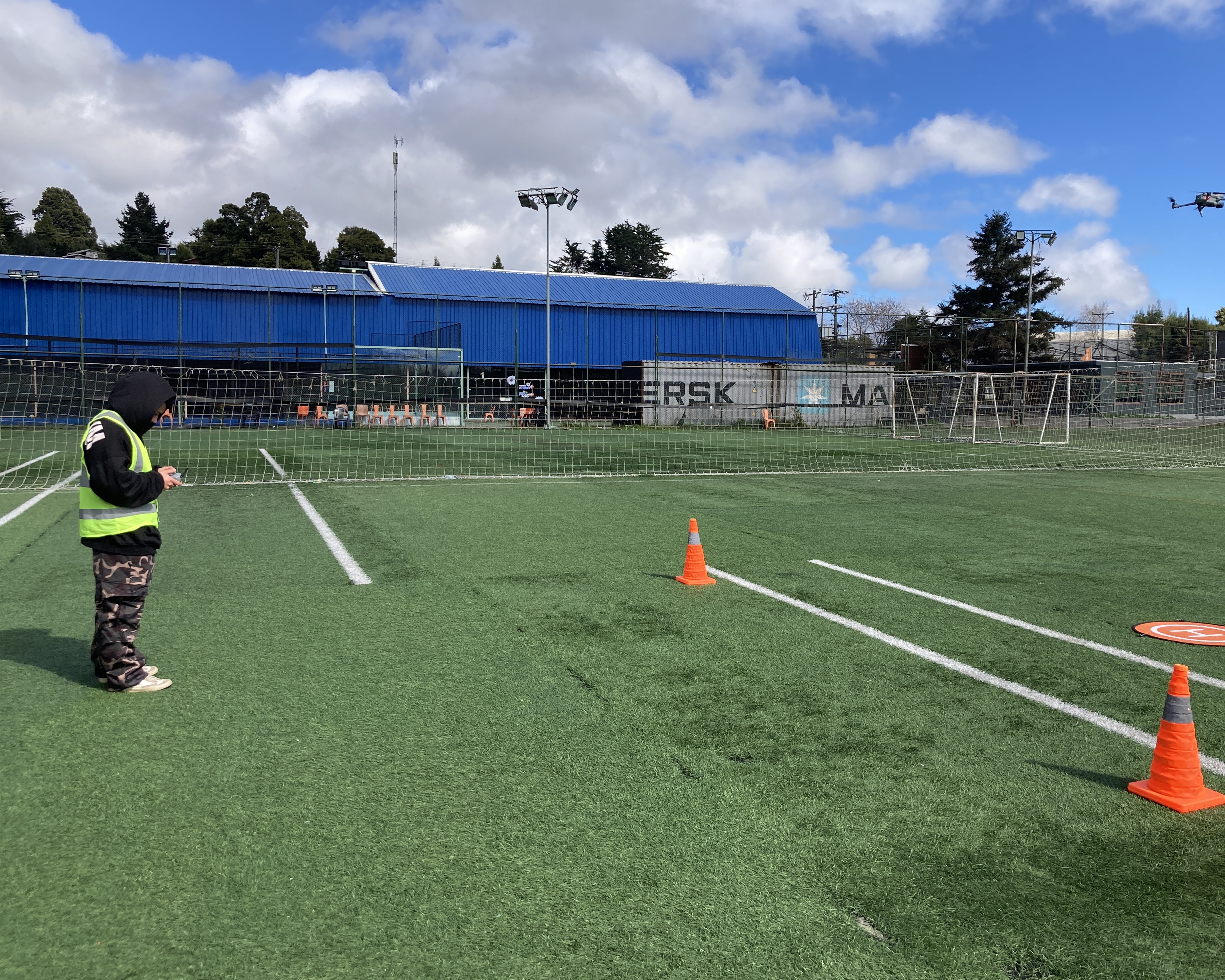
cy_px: 477
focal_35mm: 30
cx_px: 664
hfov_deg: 58.7
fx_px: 1088
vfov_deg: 48.5
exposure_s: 1/1621
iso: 20
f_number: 1.8
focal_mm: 3.99
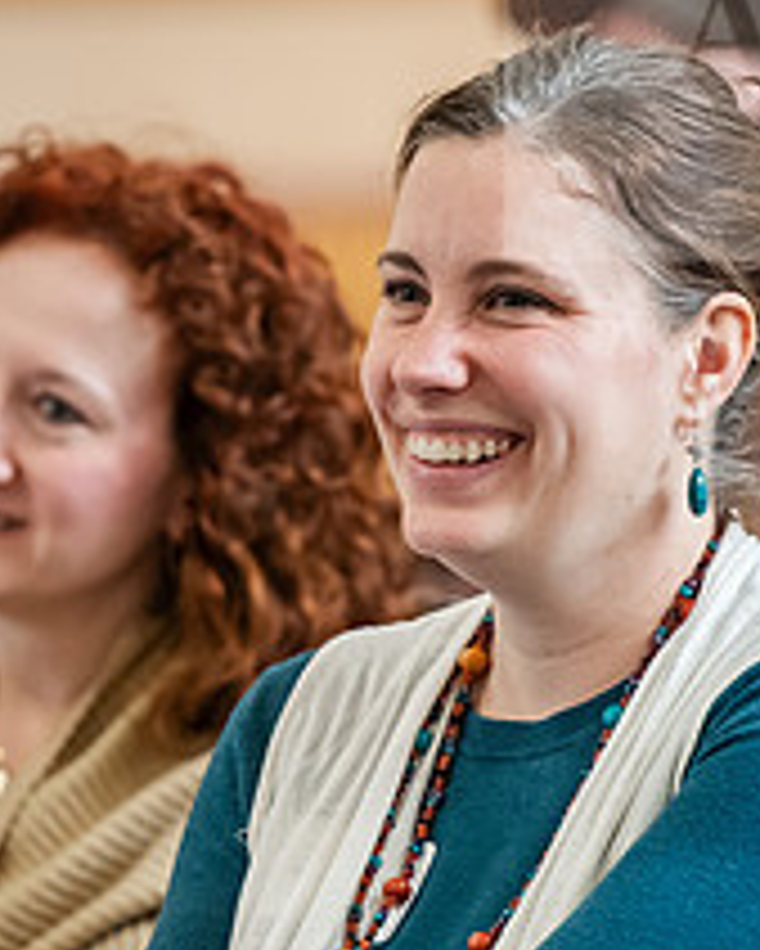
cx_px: 369
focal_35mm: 502
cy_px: 430
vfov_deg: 3.9
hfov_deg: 3.1
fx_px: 14104
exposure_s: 1/200
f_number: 3.2
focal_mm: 195
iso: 2000
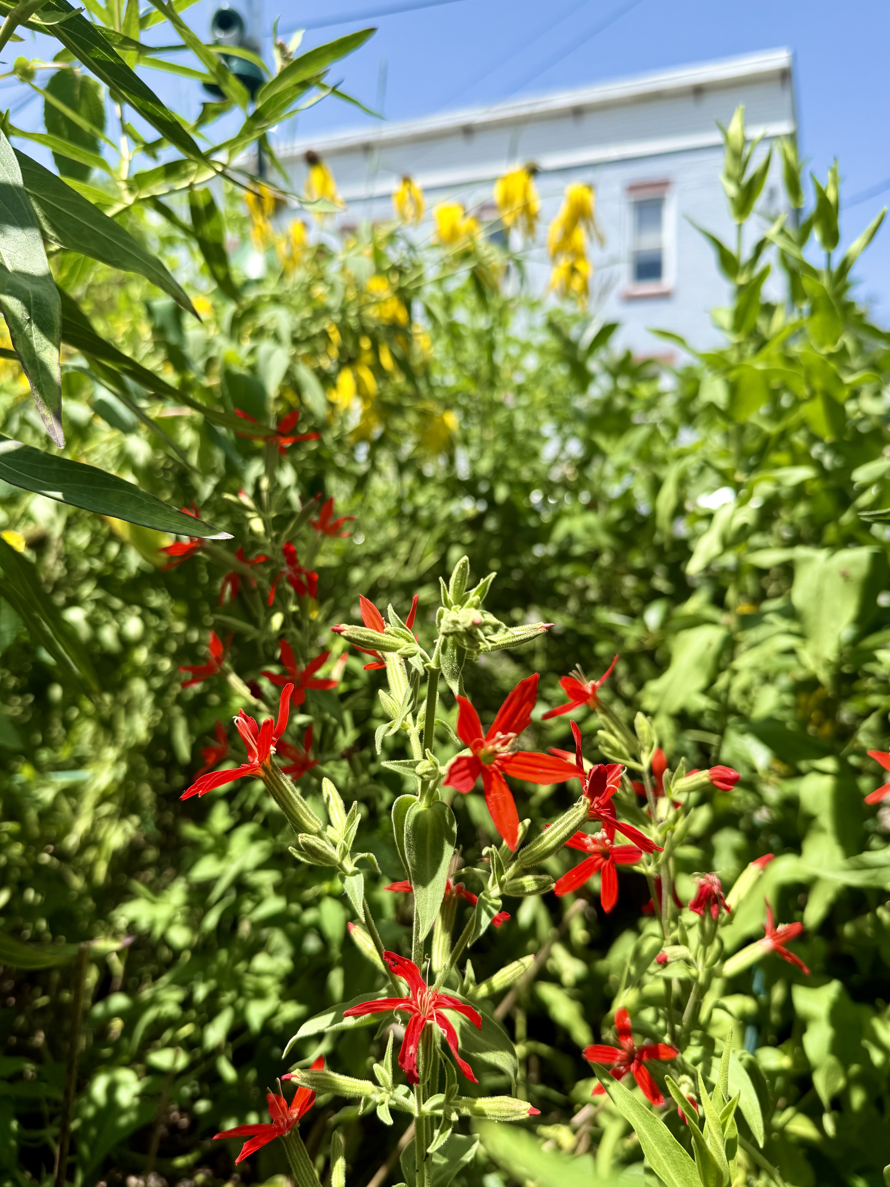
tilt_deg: -4.3
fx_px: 857
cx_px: 453
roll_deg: -0.3
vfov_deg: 69.4
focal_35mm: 25
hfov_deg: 54.9
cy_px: 602
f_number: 1.78
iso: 80
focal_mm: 6.76
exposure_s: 1/1855
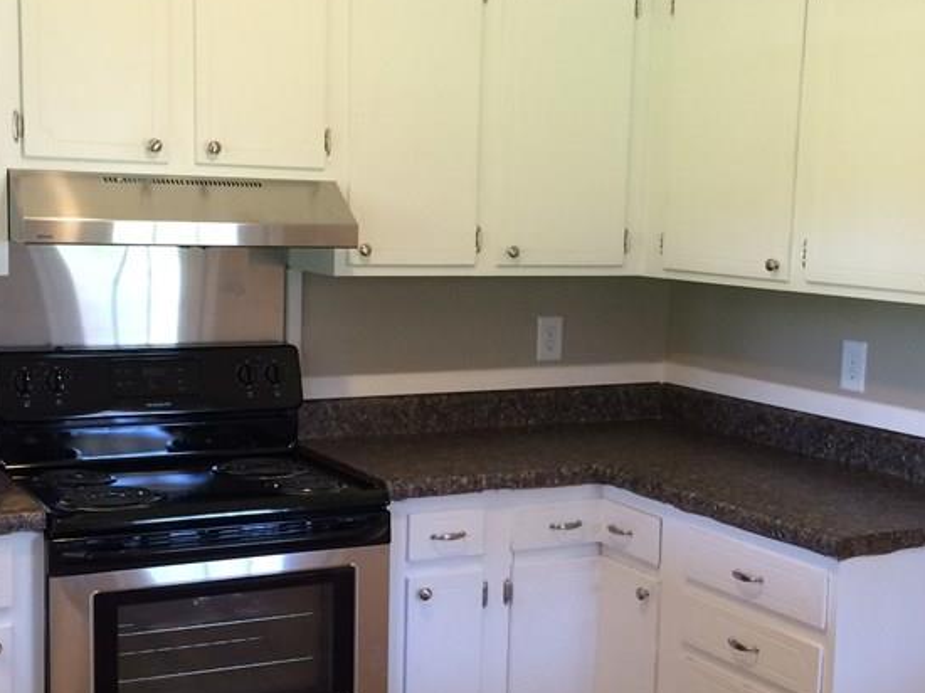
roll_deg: -1.5
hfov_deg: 35.5
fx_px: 1442
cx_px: 501
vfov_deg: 27.0
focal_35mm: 54
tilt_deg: -10.2
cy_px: 407
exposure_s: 1/30
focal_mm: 4.15
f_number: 2.2
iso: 100
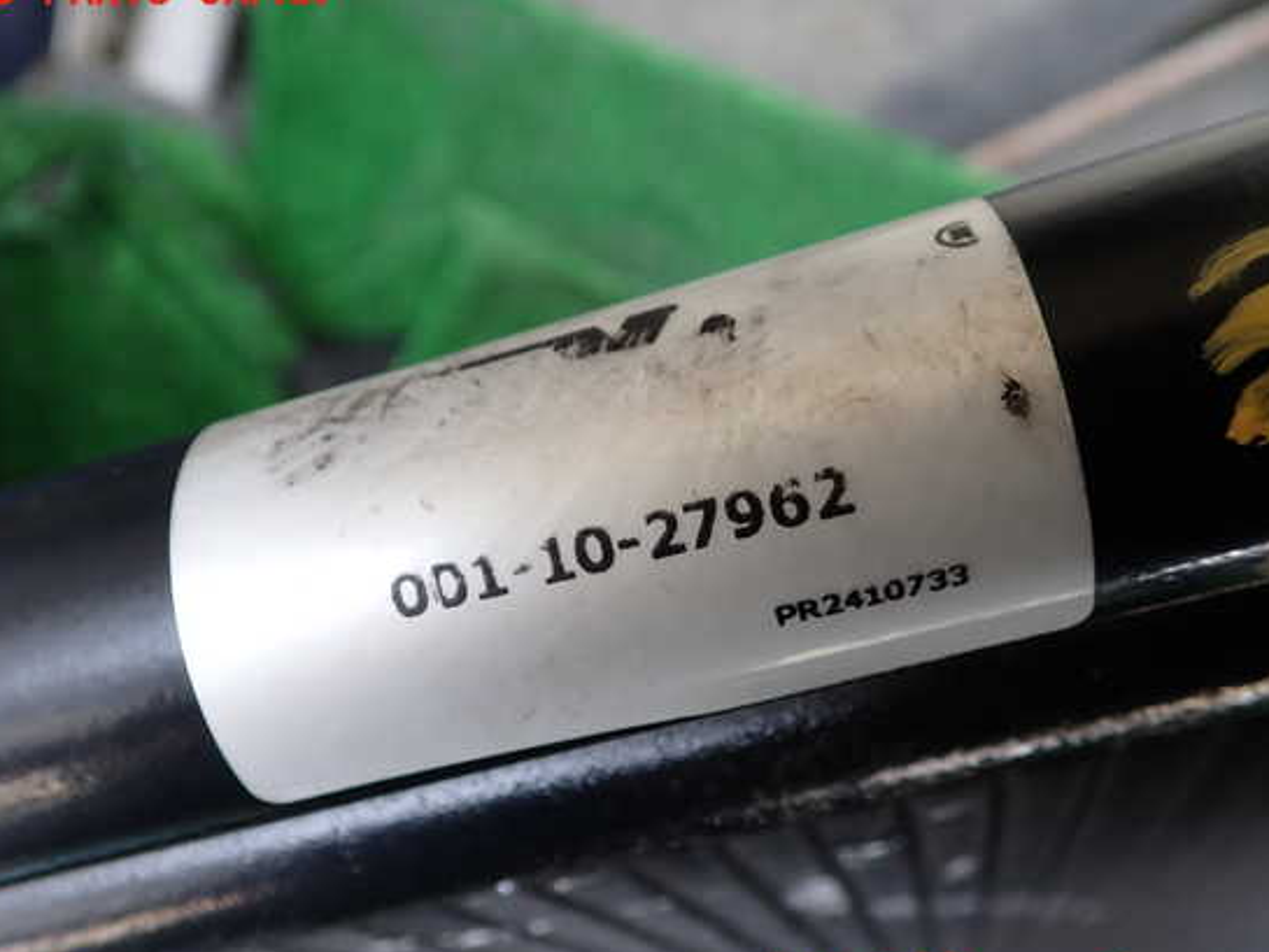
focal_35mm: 33
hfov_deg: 55.3
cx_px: 601
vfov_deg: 43.0
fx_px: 1210
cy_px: 484
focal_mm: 5.4
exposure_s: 1/80
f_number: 2.3
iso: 100
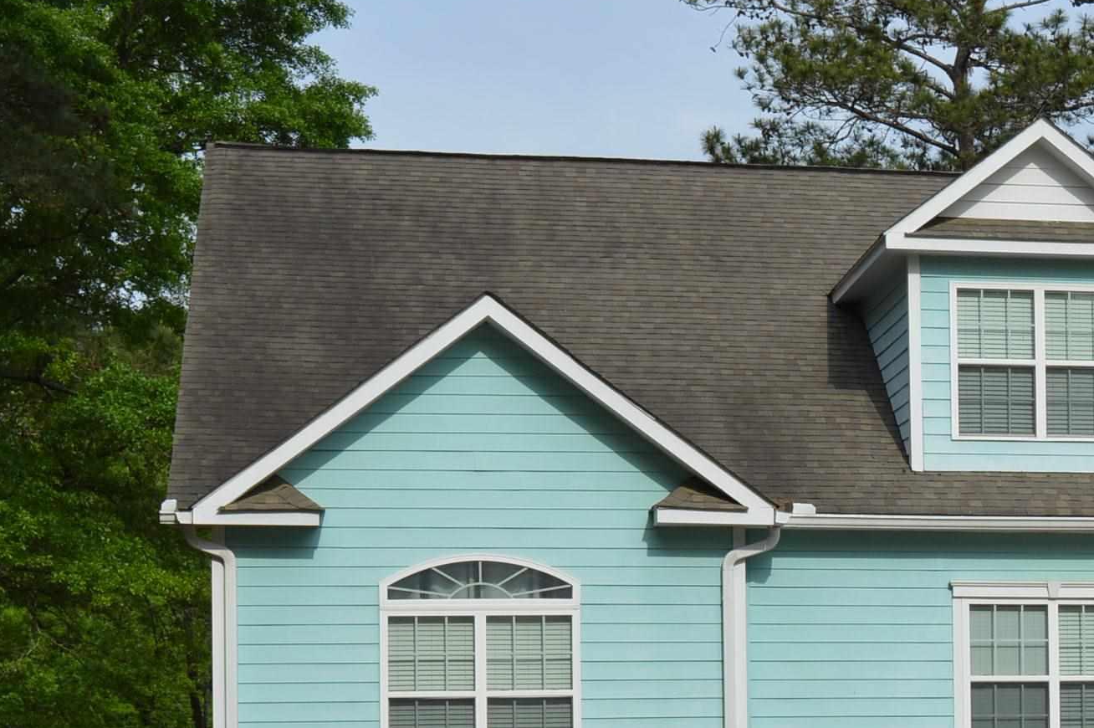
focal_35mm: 93
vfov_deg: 14.4
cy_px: 731
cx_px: 1081
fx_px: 2829
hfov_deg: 21.2
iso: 100
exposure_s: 1/320
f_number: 9
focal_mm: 27
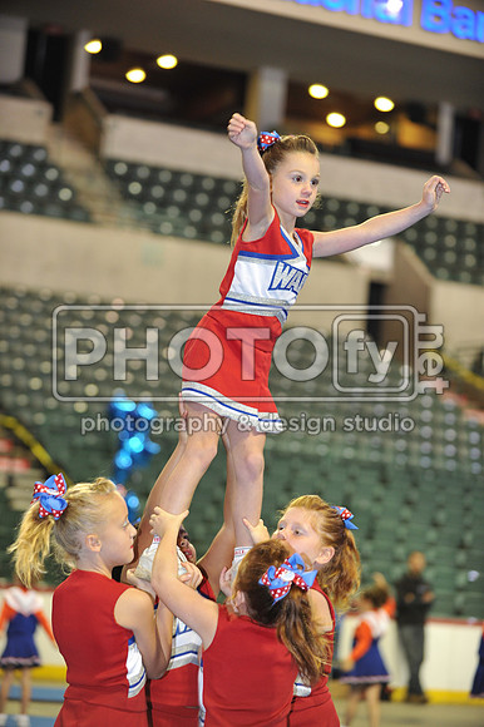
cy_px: 364
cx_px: 242
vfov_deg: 20.0
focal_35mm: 102
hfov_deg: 13.4
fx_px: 2059
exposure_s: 1/60
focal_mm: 102
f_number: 2.8
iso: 1600
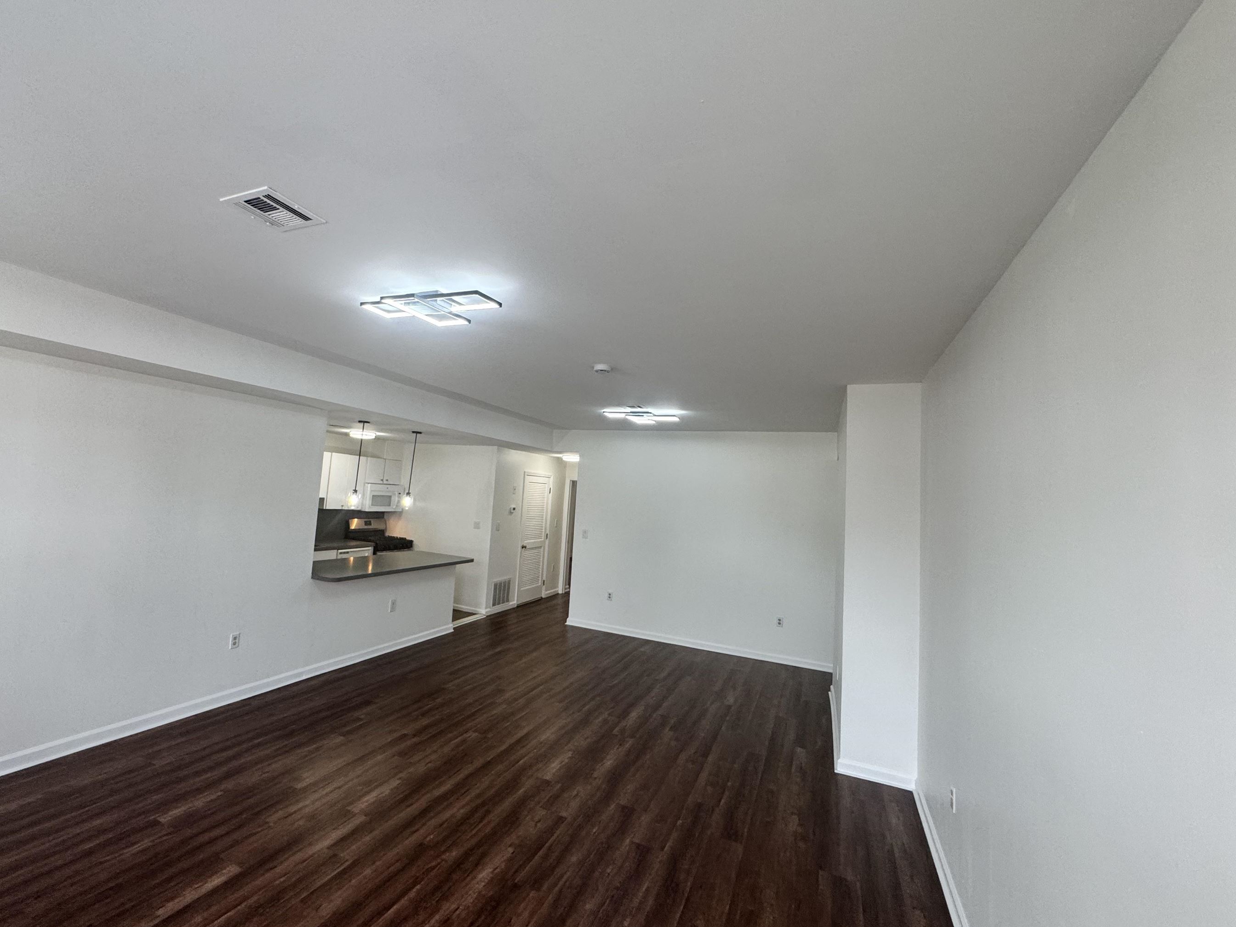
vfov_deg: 78.0
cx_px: 537
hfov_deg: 94.0
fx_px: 571
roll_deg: -3.5
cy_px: 440
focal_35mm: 16
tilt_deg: +5.4
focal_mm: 2.22
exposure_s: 1/120
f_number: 2.2
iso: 160
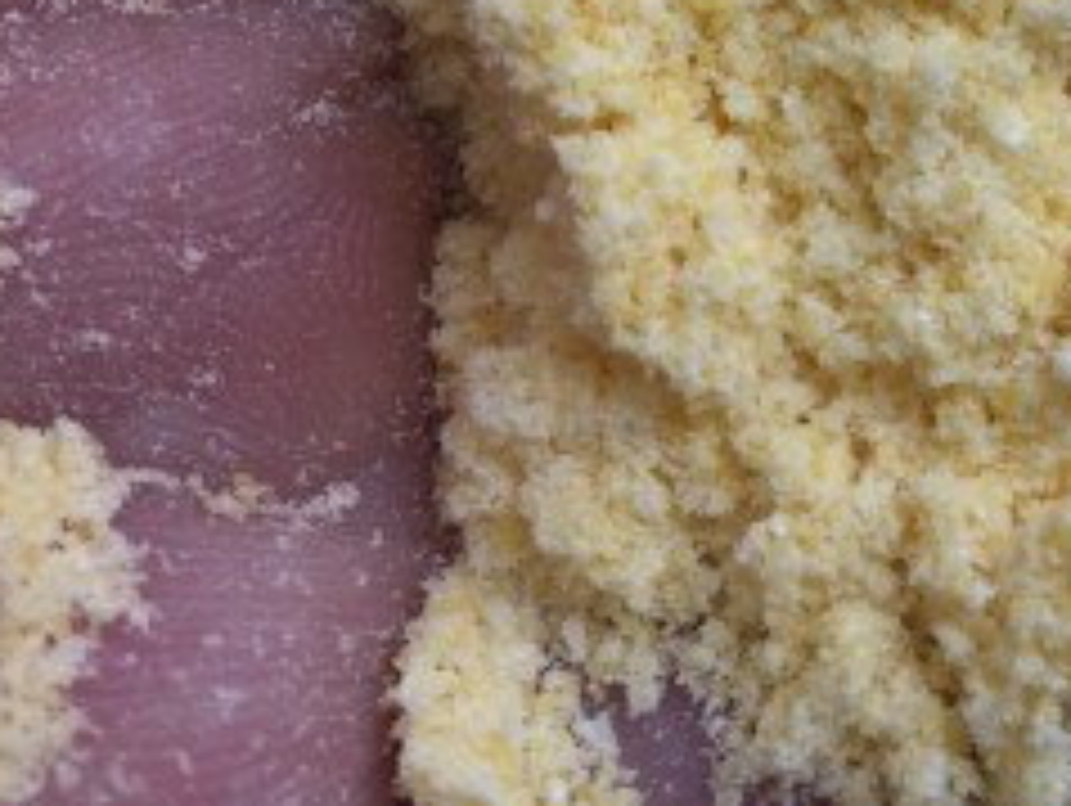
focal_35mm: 73
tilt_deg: -77.5
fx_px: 2261
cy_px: -203
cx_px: 1188
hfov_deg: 24.8
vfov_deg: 18.9
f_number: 2.2
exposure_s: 1/50
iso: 32
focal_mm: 4.15
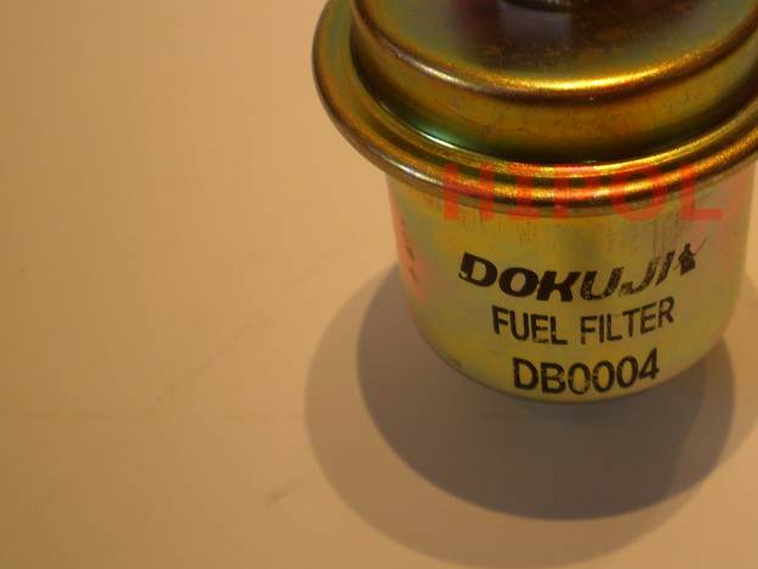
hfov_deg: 31.9
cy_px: 193
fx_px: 1292
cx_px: 593
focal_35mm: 59
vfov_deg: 24.7
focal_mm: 6.3
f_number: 3.1
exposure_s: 1/40
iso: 64
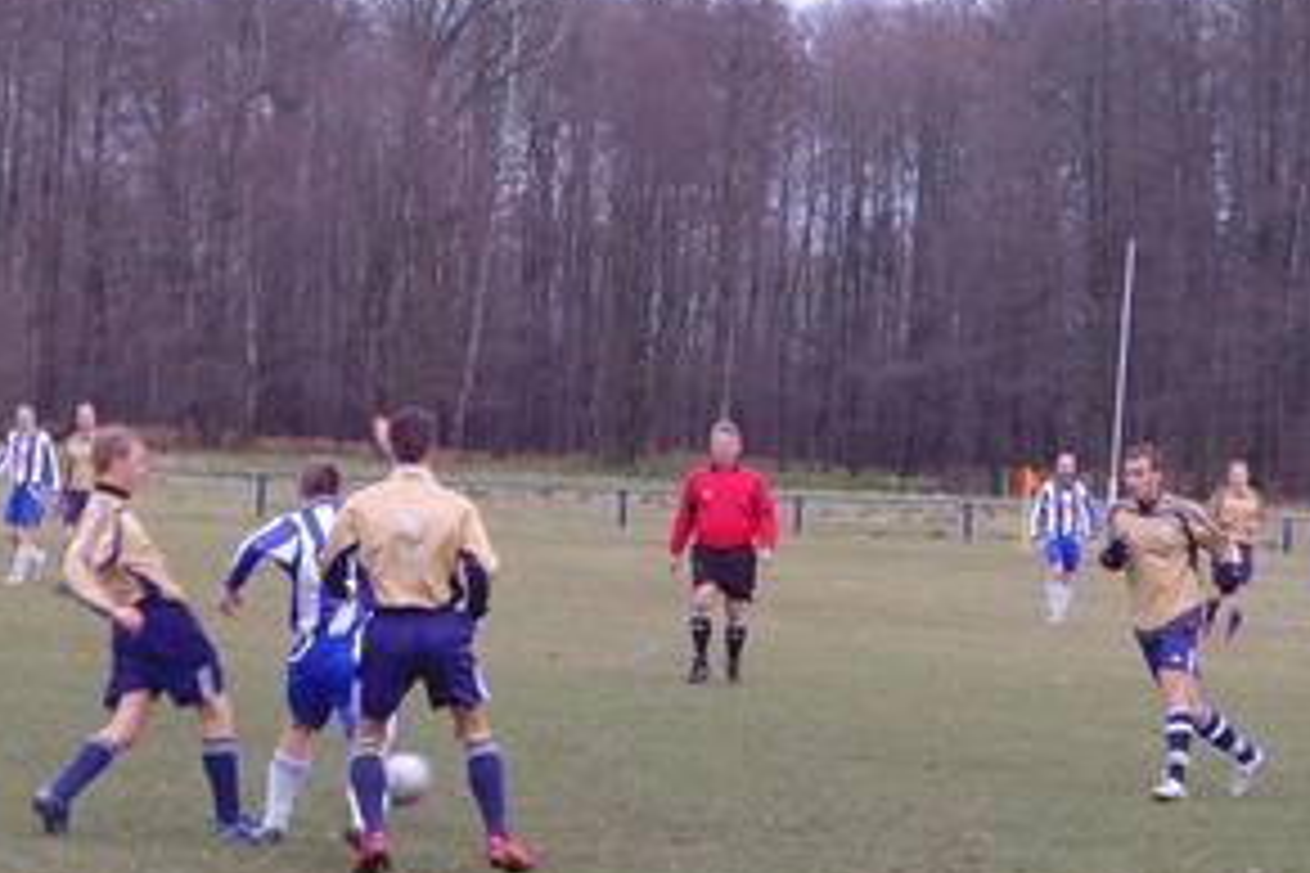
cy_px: 632
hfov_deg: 12.1
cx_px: 536
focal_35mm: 170
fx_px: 6186
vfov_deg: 8.1
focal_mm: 16
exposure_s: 1/125
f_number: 4.4
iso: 100
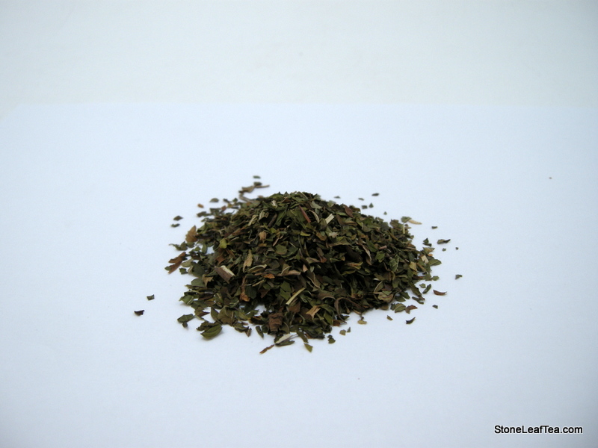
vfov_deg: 40.7
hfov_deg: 52.6
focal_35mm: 35
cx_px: 299
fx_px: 605
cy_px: 224
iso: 64
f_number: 3.4
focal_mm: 7.5
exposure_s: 1/106
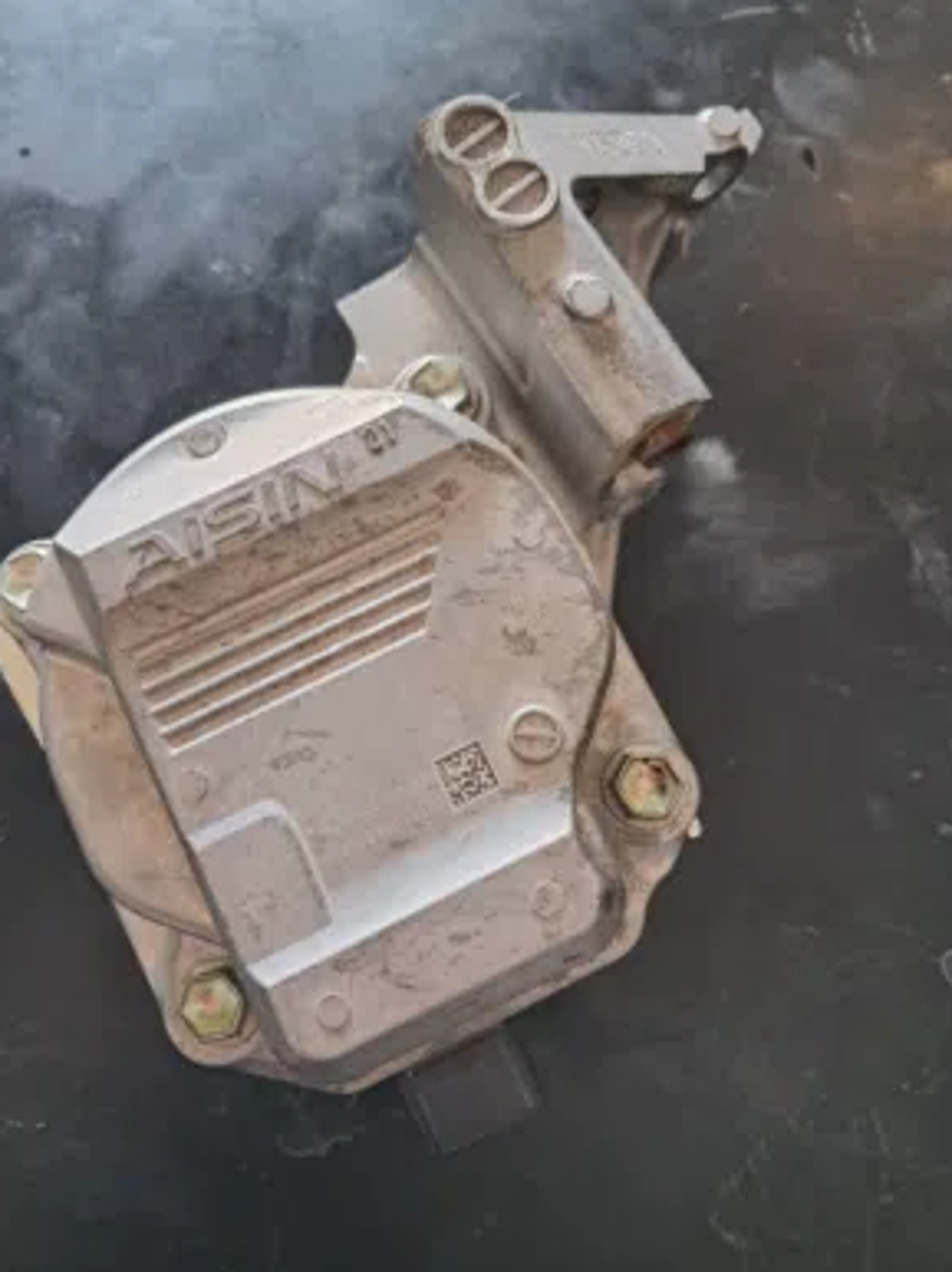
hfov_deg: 49.7
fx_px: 1028
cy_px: 646
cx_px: 478
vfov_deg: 63.5
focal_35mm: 28
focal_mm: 4
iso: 250
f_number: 1.8
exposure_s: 1/50
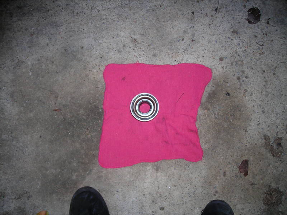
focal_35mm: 38
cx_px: 144
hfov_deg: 49.0
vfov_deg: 37.7
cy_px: 108
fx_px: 315
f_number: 3.2
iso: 50
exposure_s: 1/60.1
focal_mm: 6.3
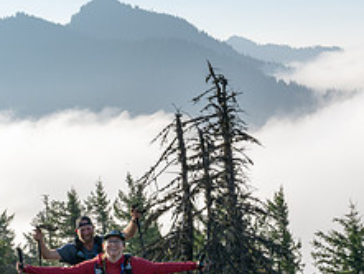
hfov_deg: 19.9
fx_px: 1010
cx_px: 349
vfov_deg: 15.4
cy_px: 177
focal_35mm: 96
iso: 400
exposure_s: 1/320
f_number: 16
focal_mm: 38
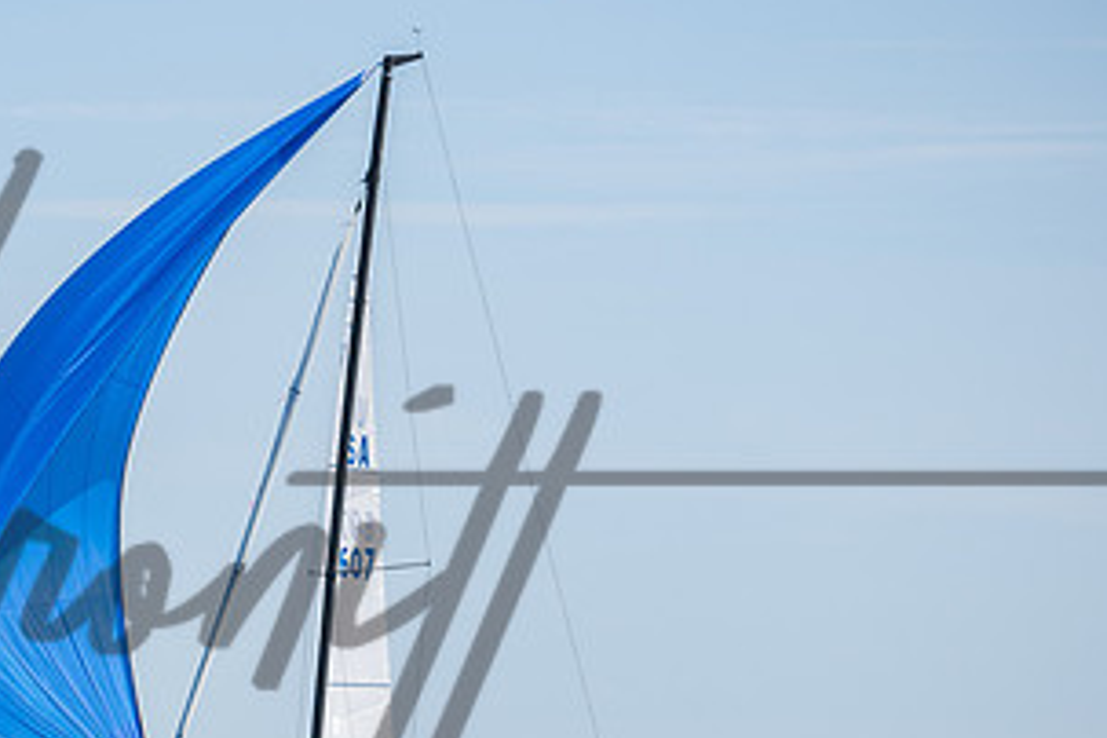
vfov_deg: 5.3
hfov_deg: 8.0
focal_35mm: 258
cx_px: 77
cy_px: 564
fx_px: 7933
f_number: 6.3
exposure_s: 1/1000
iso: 200
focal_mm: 90
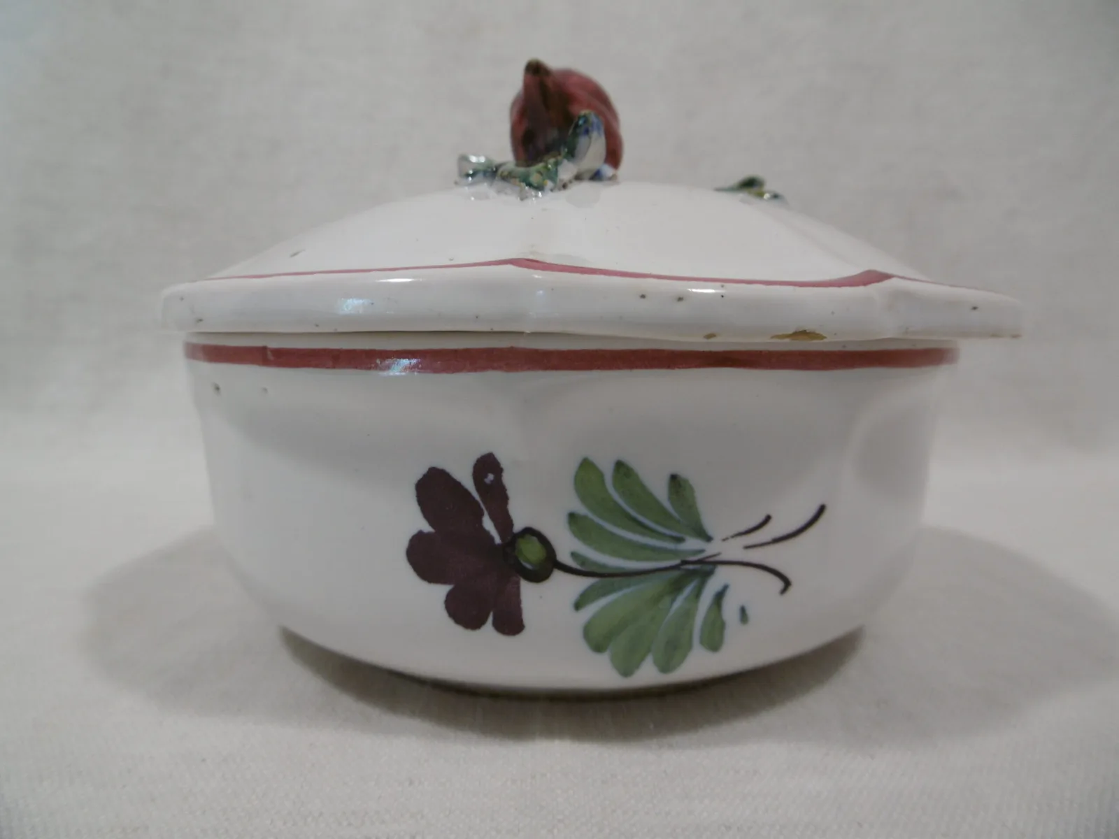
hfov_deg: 71.6
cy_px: 420
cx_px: 560
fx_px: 776
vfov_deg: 56.8
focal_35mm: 24
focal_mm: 4.3
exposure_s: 1/30
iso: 100
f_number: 3.1
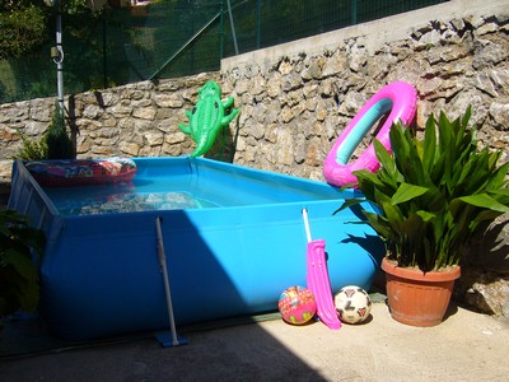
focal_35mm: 35
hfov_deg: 52.6
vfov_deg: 40.7
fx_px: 515
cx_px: 254
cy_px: 191
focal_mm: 5.8
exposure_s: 1/320
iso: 80
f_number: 5.6
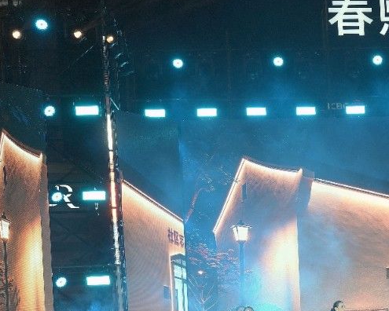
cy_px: 350
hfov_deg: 12.9
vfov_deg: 10.4
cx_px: 462
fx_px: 1681
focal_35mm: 146
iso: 250
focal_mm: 55
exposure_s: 1/125
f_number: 4.5
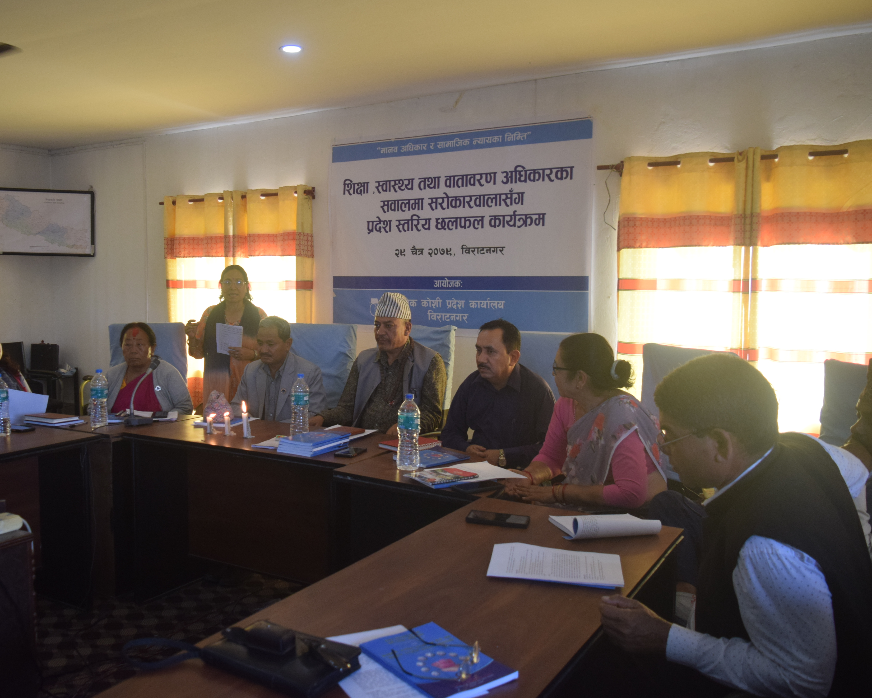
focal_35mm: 31
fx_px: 800
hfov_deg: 56.8
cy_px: 347
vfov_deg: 47.1
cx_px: 352
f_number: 3.5
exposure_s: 1/125
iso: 800
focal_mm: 18
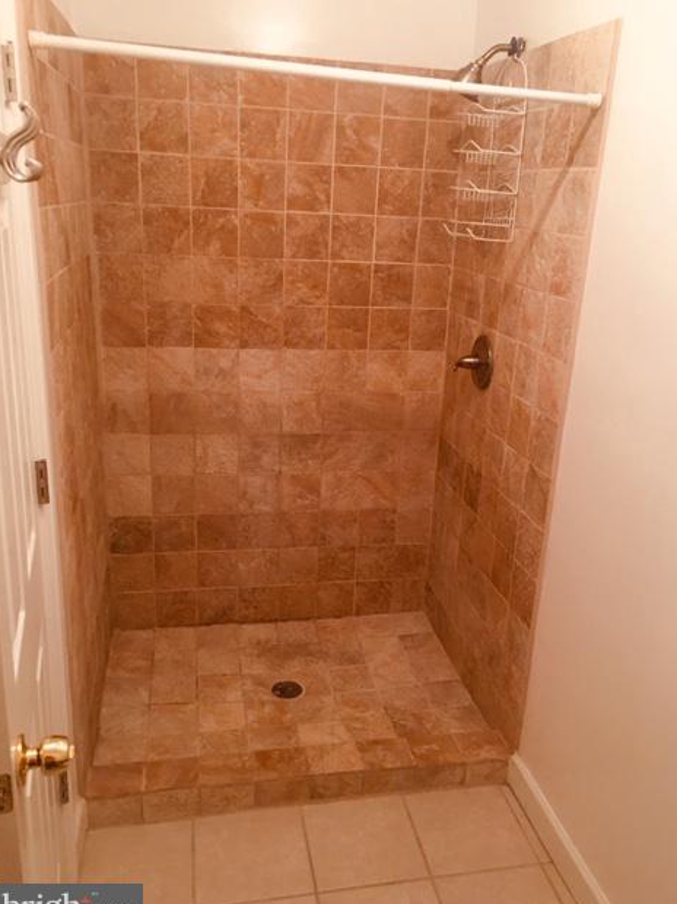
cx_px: 341
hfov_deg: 46.8
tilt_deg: -17.0
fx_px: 783
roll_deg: -3.6
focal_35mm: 30
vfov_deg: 60.0
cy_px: 466
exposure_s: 1/15
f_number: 2.2
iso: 125
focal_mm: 4.15
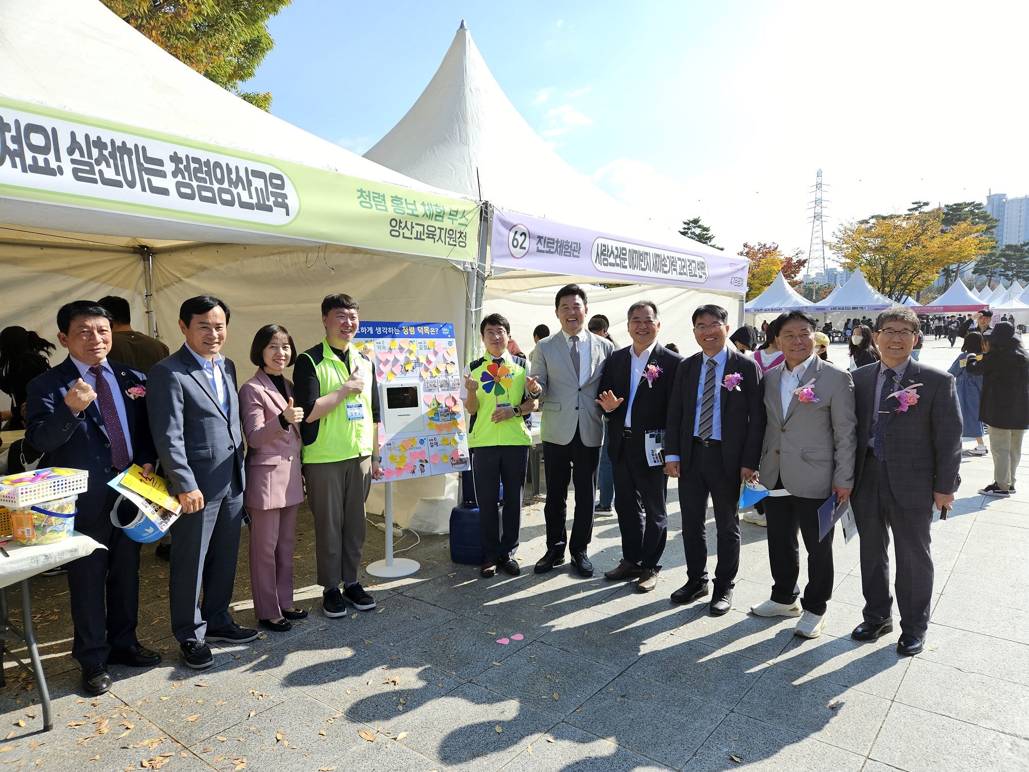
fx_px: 684
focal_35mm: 23
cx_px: 514
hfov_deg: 73.9
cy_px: 386
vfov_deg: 58.9
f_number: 1.8
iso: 40
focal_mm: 5.4
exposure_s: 1/1325
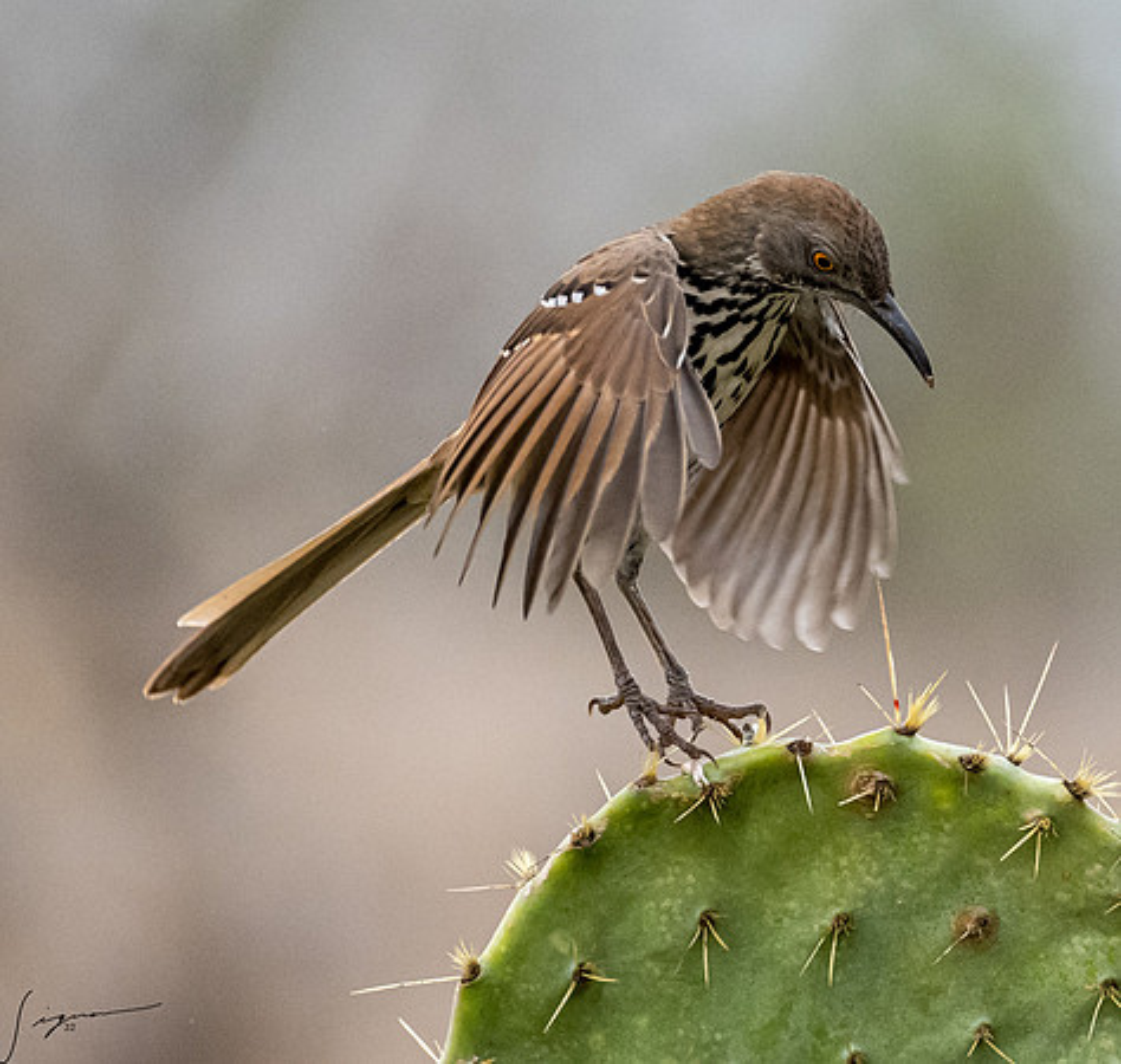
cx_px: 1112
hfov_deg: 2.1
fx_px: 30458
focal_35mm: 853
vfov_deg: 2.0
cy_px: 698
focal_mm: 300
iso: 2500
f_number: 5.6
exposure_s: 1/2000
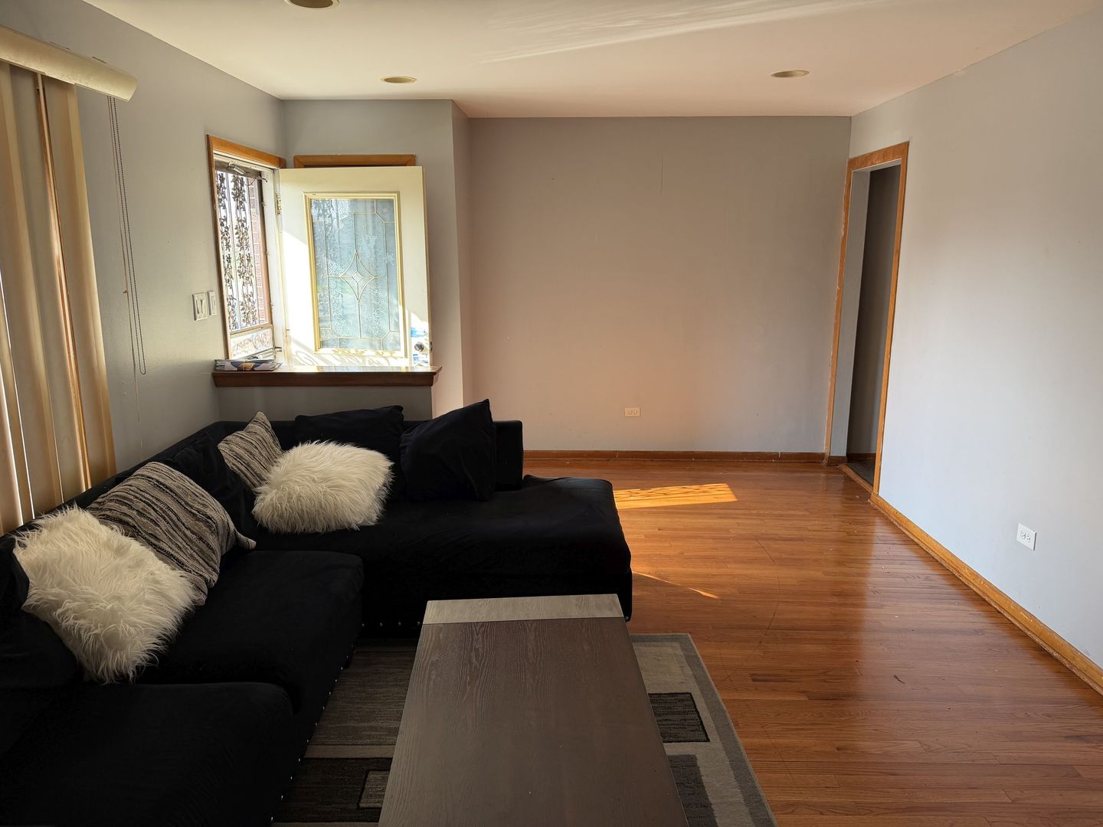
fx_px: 765
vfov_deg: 56.8
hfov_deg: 71.6
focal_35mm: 24
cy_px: 414
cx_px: 552
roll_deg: +0.5
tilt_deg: -12.9
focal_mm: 6.76
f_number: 1.78
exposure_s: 1/121
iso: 80
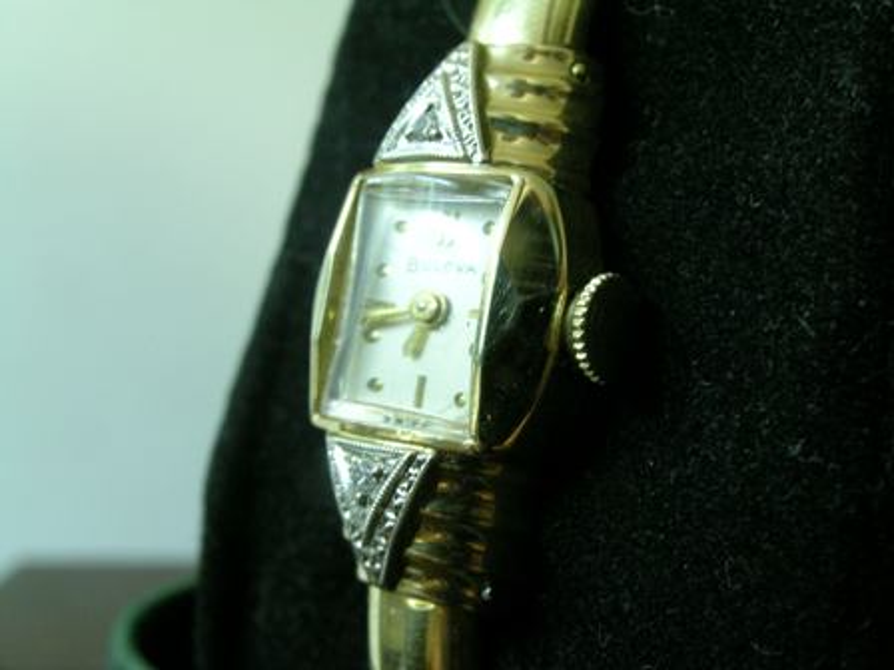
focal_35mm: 50
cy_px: 335
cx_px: 447
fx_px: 1291
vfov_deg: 29.1
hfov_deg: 38.2
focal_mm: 10.3
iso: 200
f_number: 6.1
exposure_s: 1/2.7
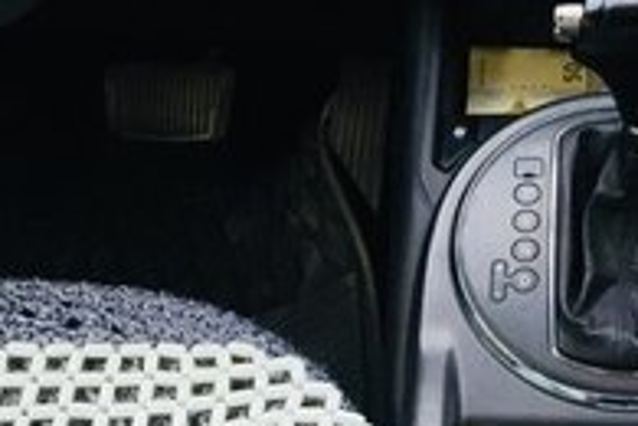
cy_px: -185
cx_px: 530
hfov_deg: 19.8
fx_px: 1808
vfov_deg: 12.8
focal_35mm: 102
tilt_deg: -25.0
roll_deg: -0.8
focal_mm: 4.15
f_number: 2.2
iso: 32
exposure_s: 1/33
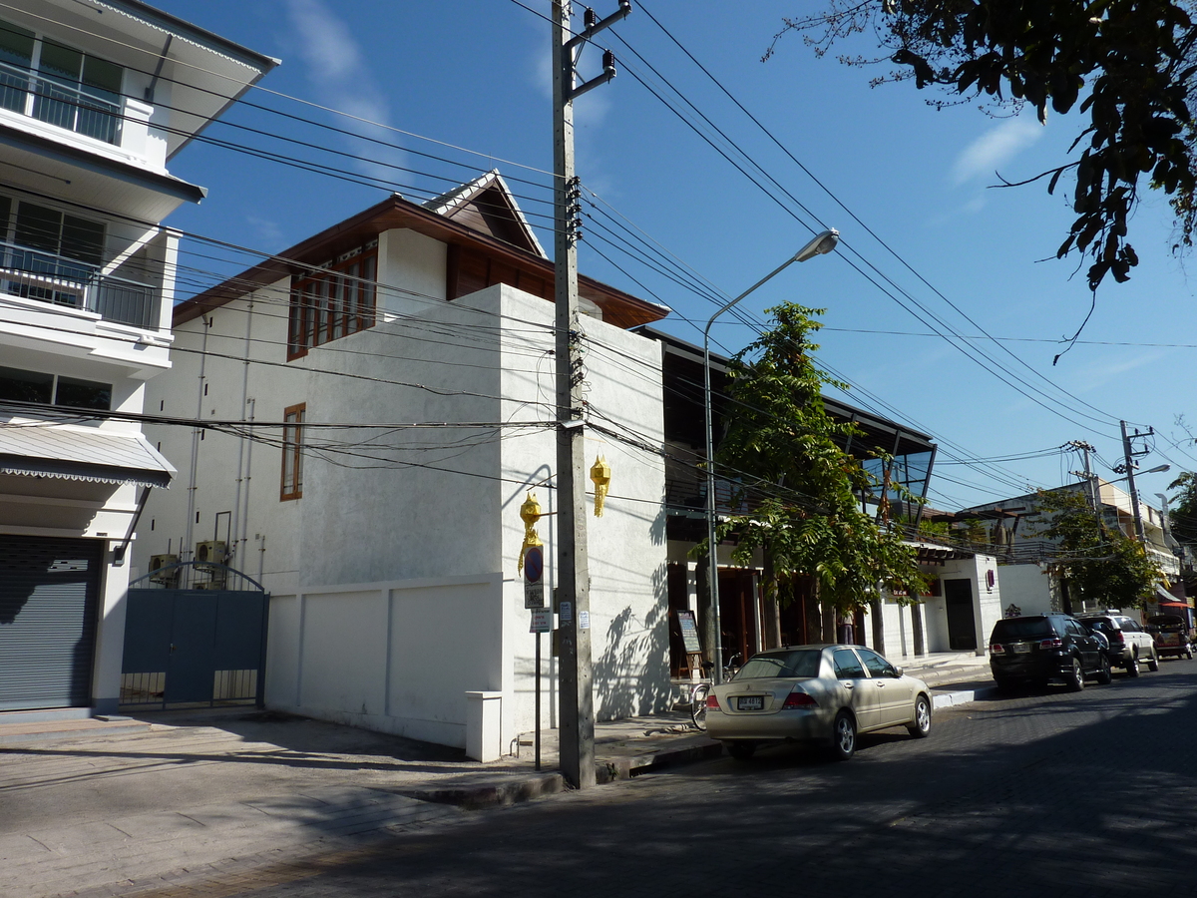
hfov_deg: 69.4
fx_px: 864
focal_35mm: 25
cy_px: 449
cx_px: 598
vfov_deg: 54.9
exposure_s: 1/400
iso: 80
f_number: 5.6
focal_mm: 4.1
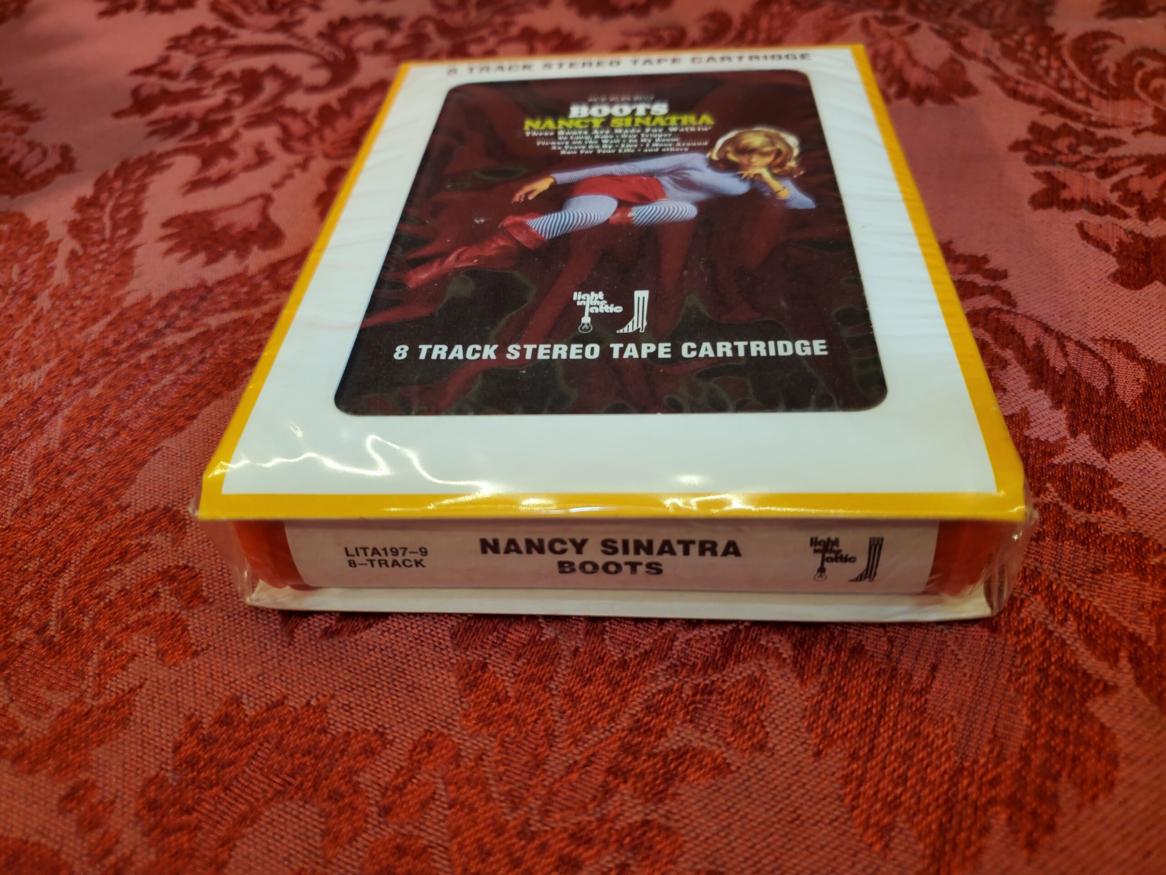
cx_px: 583
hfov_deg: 67.3
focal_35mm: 26
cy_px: 438
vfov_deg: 53.1
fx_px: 876
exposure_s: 1/120
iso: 64
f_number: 1.5
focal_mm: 4.3
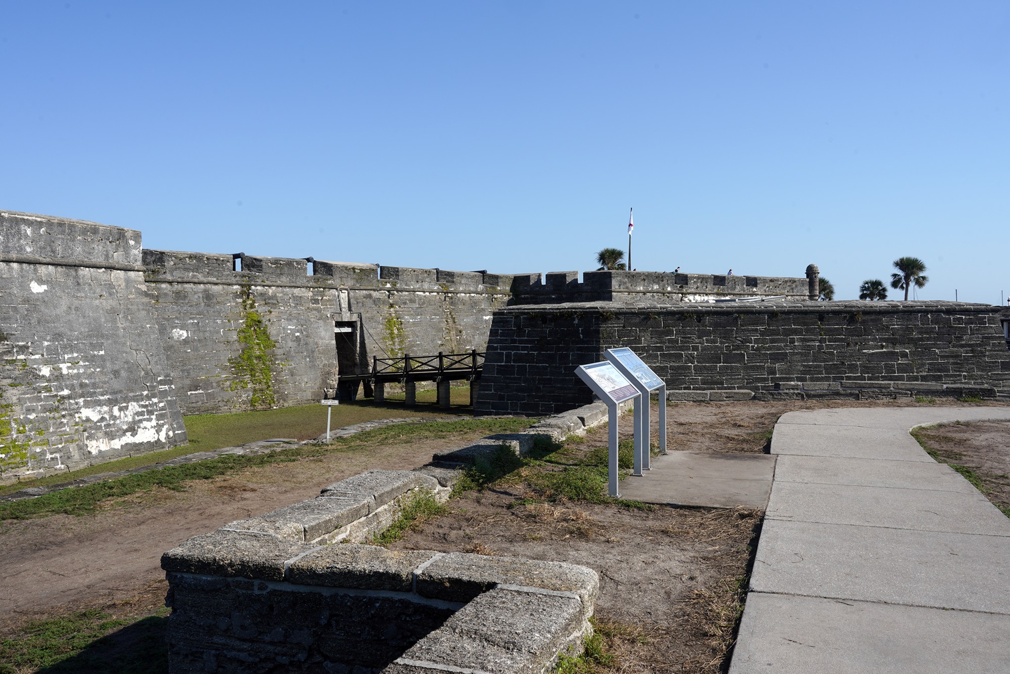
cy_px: 337
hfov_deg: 63.7
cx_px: 505
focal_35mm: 29
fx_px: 814
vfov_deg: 45.0
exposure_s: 1/100
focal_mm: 29
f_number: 18
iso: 100
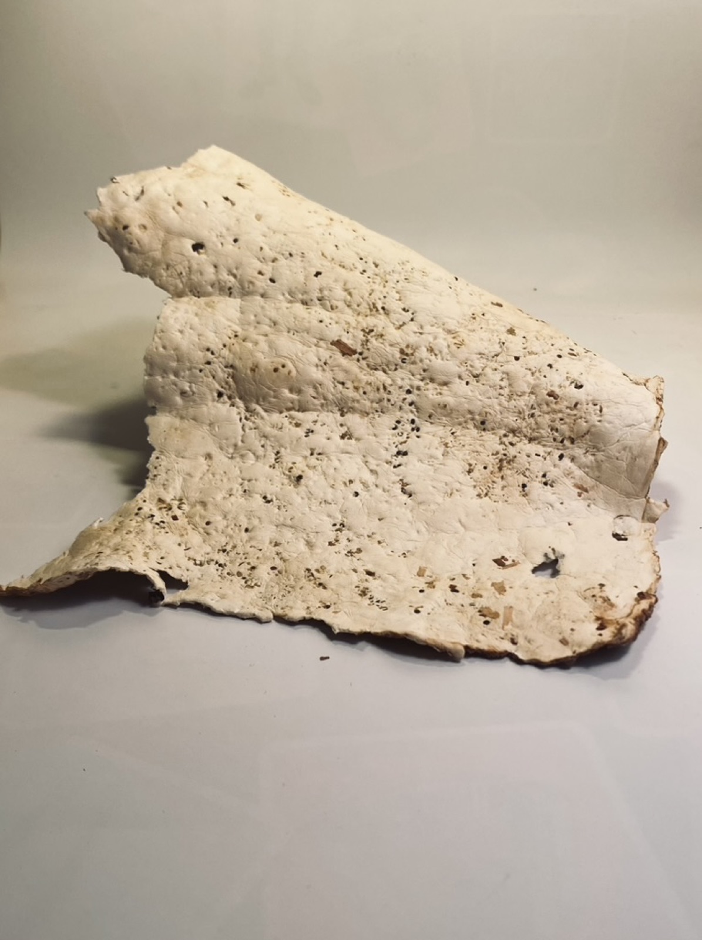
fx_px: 705
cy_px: 470
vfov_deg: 67.4
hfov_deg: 52.9
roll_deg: -0.4
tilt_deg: -26.7
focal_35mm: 26
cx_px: 351
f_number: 1.8
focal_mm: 4.25
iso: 50
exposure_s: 1/100
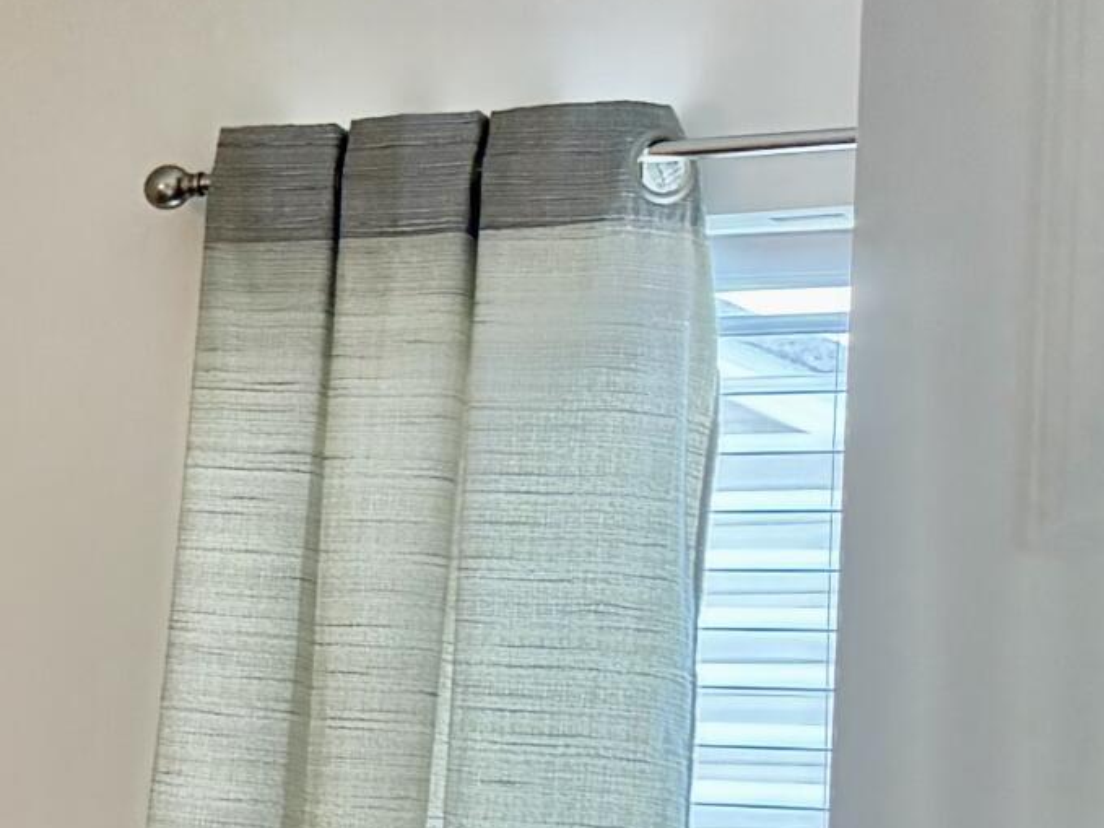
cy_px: 846
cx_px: -1281
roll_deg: -1.6
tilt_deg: -2.6
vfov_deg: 13.7
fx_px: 3380
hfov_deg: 14.5
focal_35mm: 106
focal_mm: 6.76
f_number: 1.78
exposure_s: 1/136
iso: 200
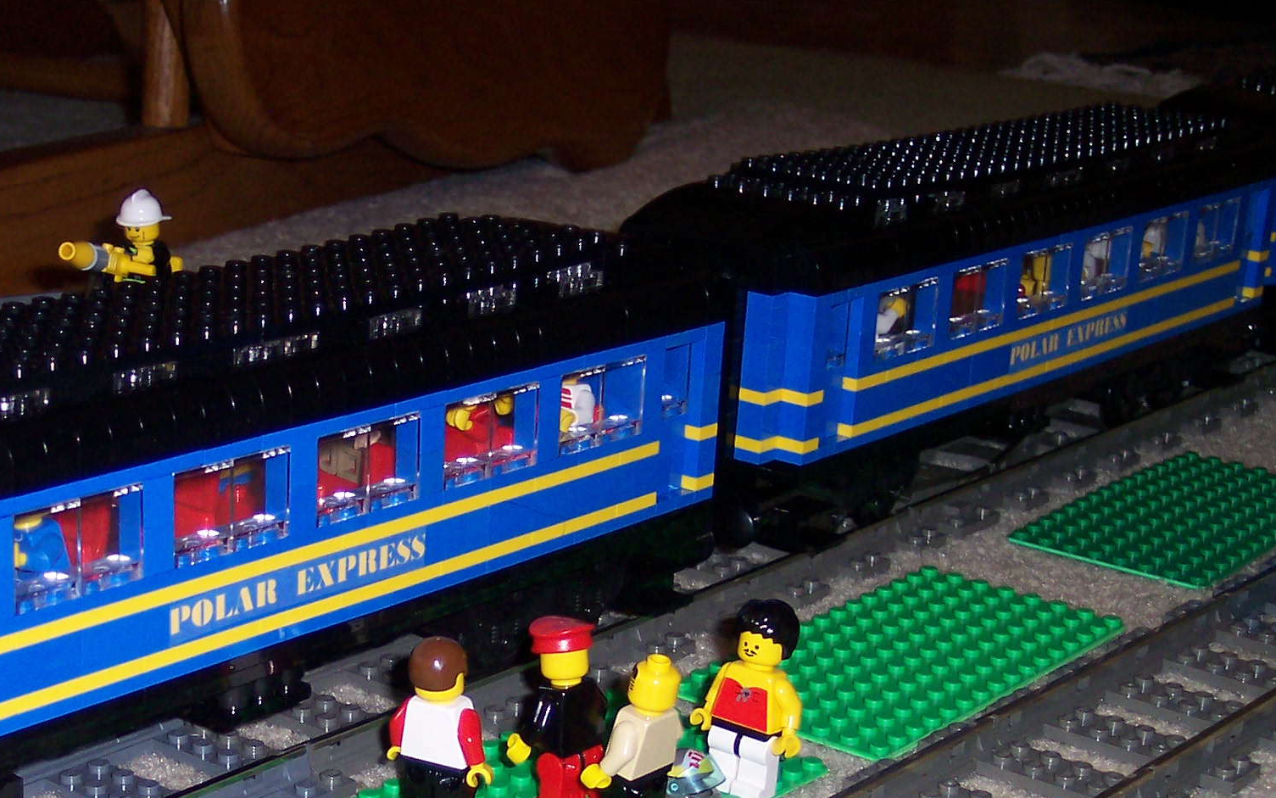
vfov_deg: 18.6
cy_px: 691
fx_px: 2400
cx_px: 364
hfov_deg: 29.4
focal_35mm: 69
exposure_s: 1/30
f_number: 2.8
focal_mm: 8
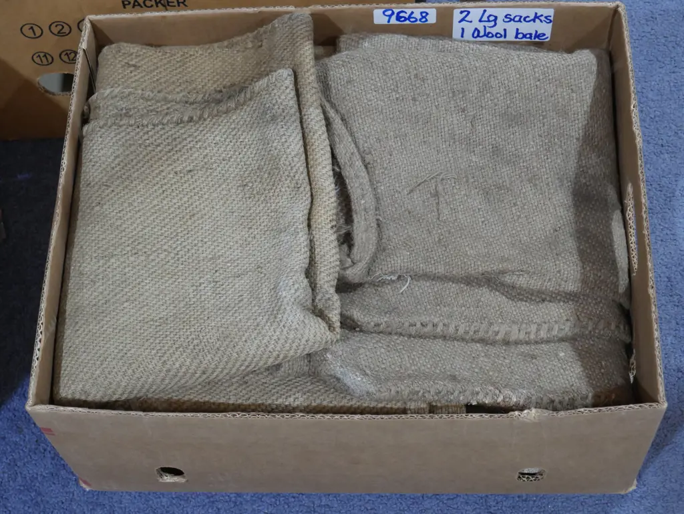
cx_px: 342
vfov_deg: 23.7
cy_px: 257
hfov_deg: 31.2
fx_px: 1226
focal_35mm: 62
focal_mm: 31
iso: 1600
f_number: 5.4
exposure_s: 1/80
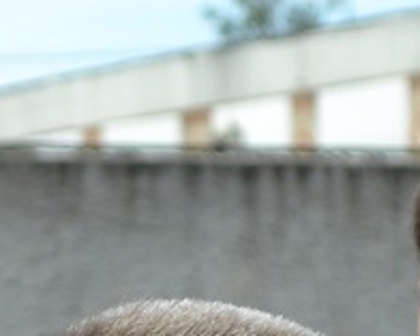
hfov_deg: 3.5
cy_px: 794
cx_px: 158
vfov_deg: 2.8
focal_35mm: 545
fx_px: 6782
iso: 140
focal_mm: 55
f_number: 5.6
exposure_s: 1/250
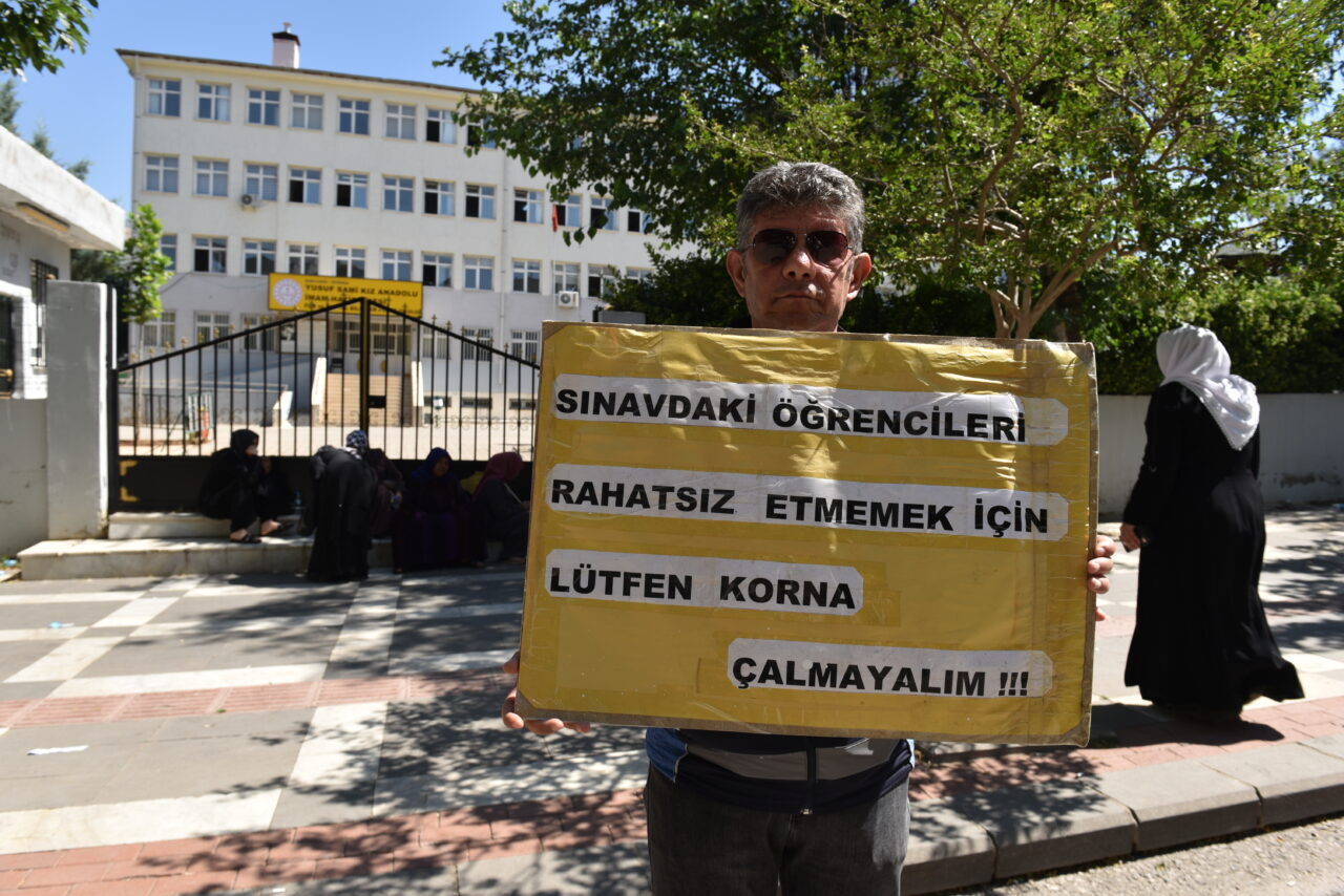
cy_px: 448
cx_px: 672
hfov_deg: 73.7
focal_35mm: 24
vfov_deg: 53.2
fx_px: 896
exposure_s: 1/200
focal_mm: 24
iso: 100
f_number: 8
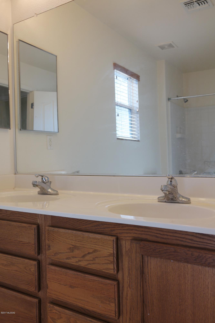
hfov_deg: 43.6
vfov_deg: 61.9
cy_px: 162
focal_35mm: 30
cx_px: 108
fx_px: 269
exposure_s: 1/100
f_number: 4
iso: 100
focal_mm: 20
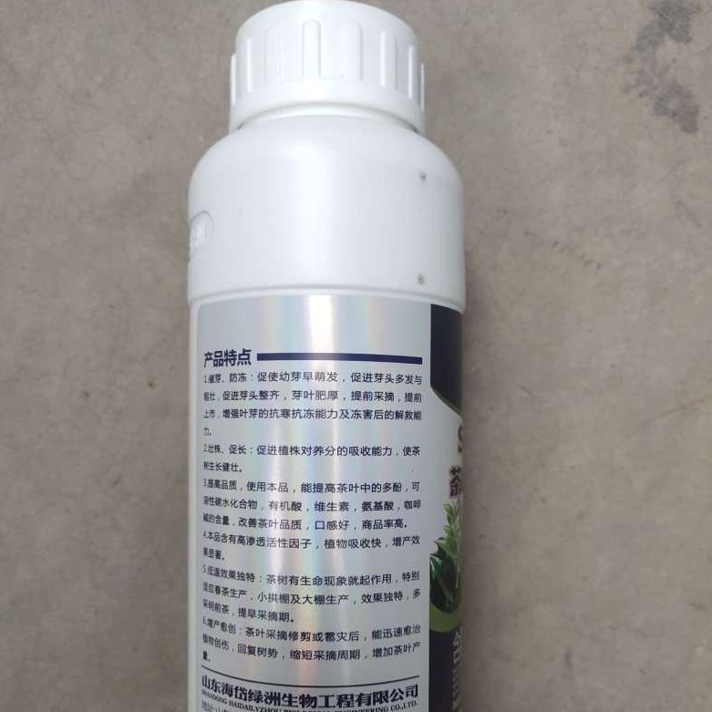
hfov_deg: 47.2
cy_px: 425
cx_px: 362
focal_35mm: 35
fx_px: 814
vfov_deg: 47.0
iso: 50
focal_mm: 4.27
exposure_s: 1/169
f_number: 1.8
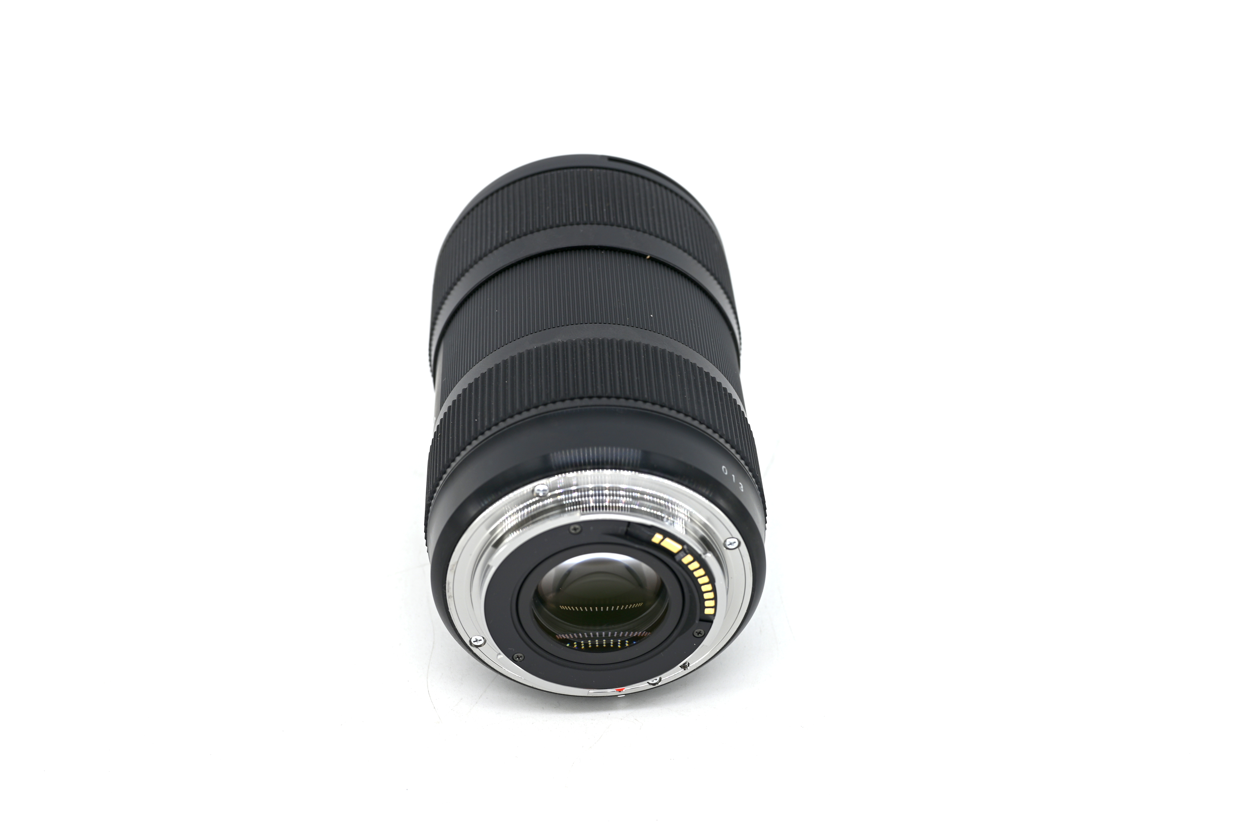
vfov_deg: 27.0
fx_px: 1717
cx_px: 618
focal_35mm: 50
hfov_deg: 39.6
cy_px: 412
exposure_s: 1/60
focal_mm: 50
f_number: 7.1
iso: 100
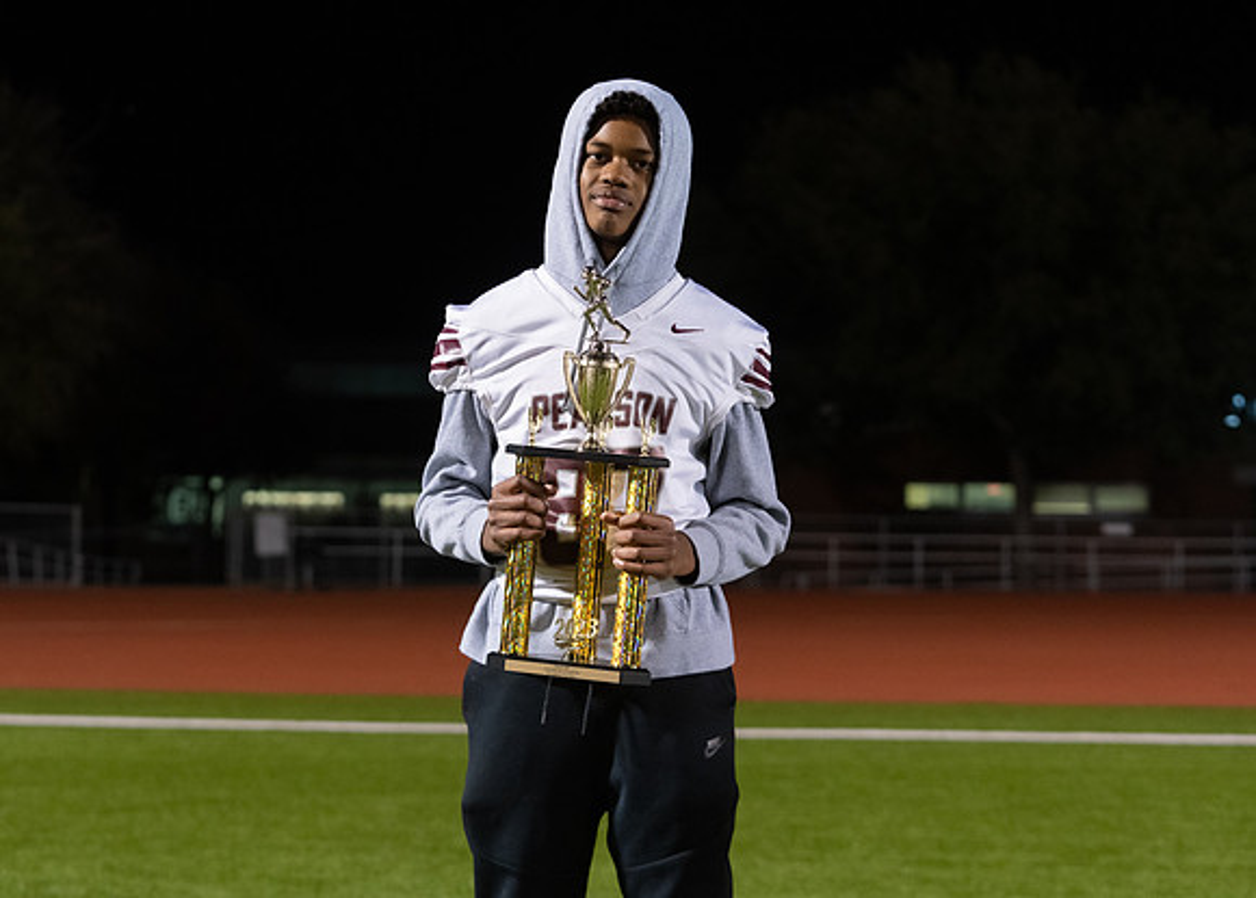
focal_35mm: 89
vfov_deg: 16.2
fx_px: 3160
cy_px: 387
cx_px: 538
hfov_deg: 22.5
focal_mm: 70
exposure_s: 1/320
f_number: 3.5
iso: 4000
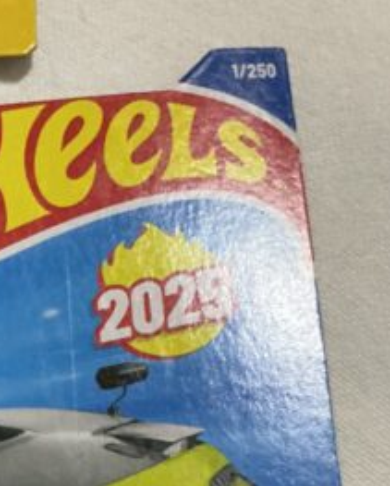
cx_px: -78
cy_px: 606
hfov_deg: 17.1
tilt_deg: -63.3
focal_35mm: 86
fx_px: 1239
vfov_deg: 20.5
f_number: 1.8
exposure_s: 1/30
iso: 400
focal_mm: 3
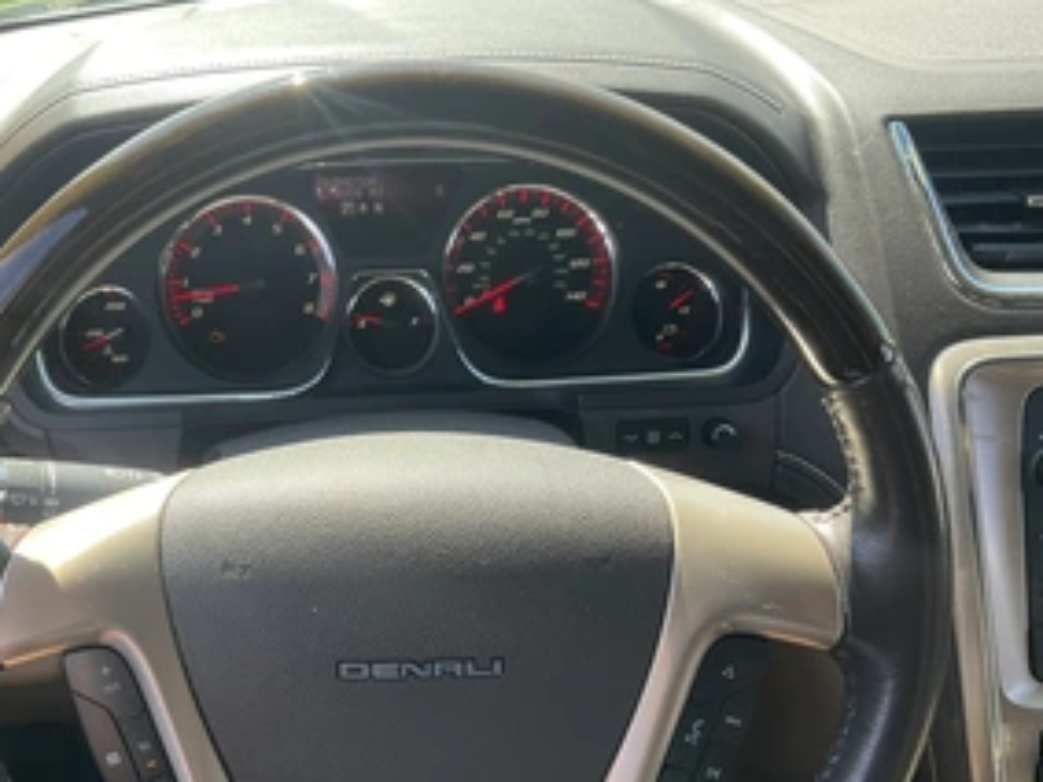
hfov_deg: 45.4
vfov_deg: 34.9
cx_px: 387
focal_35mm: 41
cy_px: 505
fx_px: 1235
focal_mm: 3
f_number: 1.8
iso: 25
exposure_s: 1/163
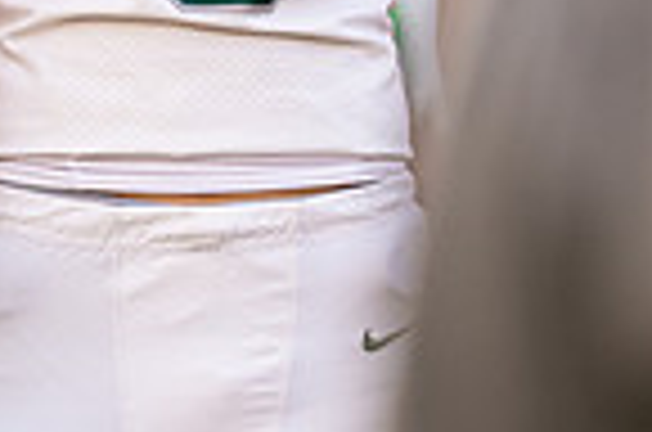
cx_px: 125
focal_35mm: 679
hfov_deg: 3.0
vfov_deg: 2.0
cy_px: -484
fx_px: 12270
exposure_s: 1/1600
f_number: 2.8
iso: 500
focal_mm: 135
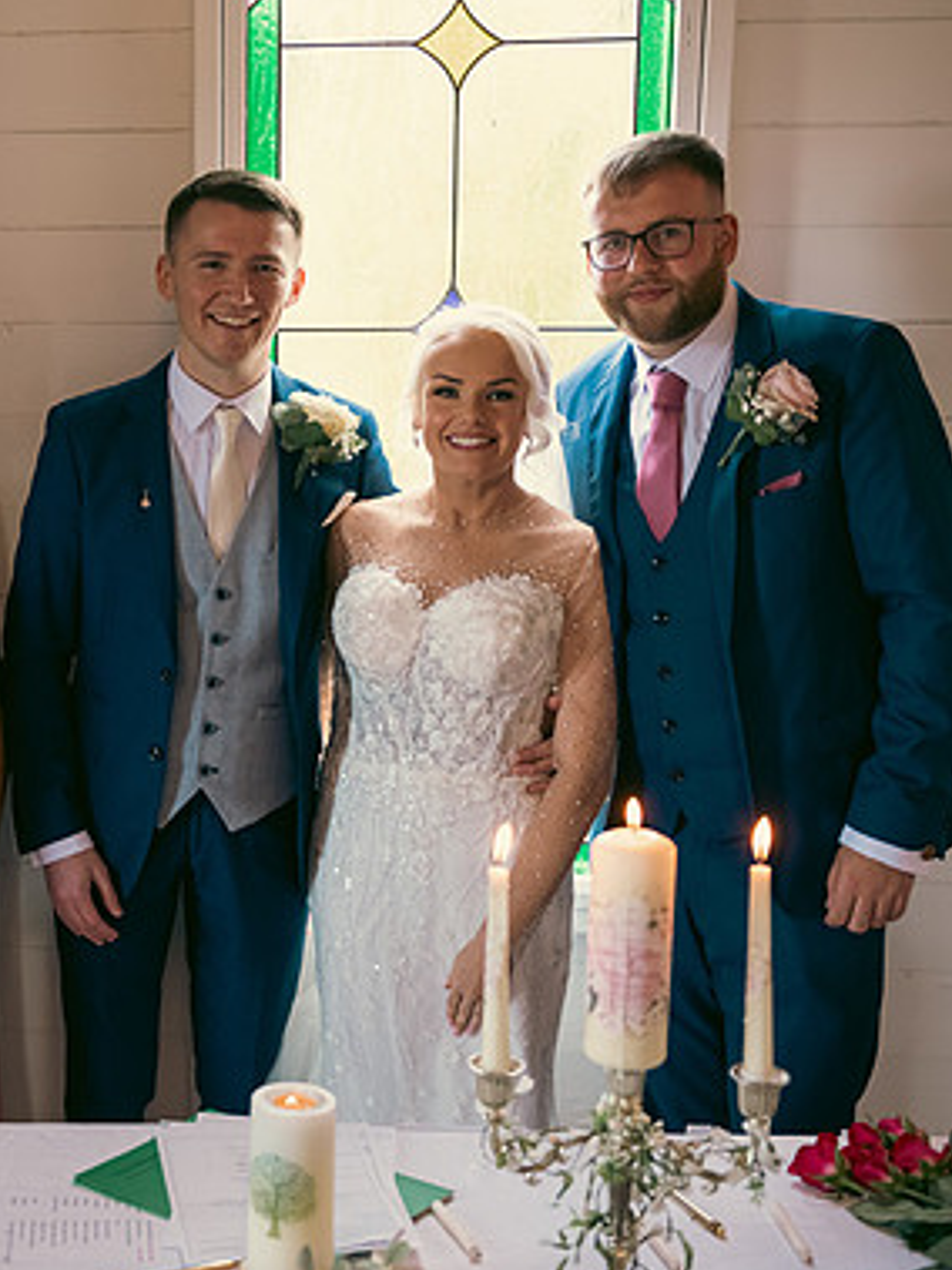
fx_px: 2055
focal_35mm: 56
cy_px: 645
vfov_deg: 34.4
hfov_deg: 25.4
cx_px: 127
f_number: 3.5
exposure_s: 1/160
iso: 640
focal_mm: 38
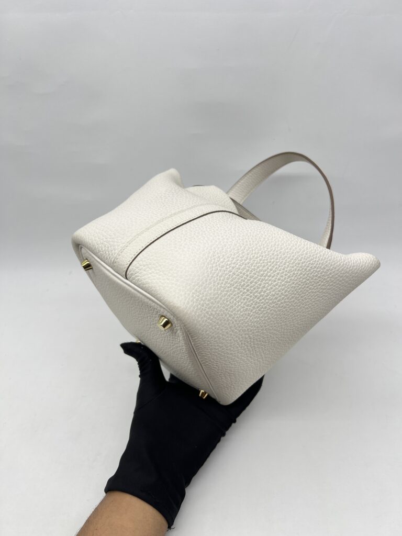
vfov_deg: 67.3
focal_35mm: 26
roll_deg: +4.7
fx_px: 403
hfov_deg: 53.1
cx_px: 201
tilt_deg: -37.3
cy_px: 268
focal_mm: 5.7
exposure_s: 1/166
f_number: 1.5
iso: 40
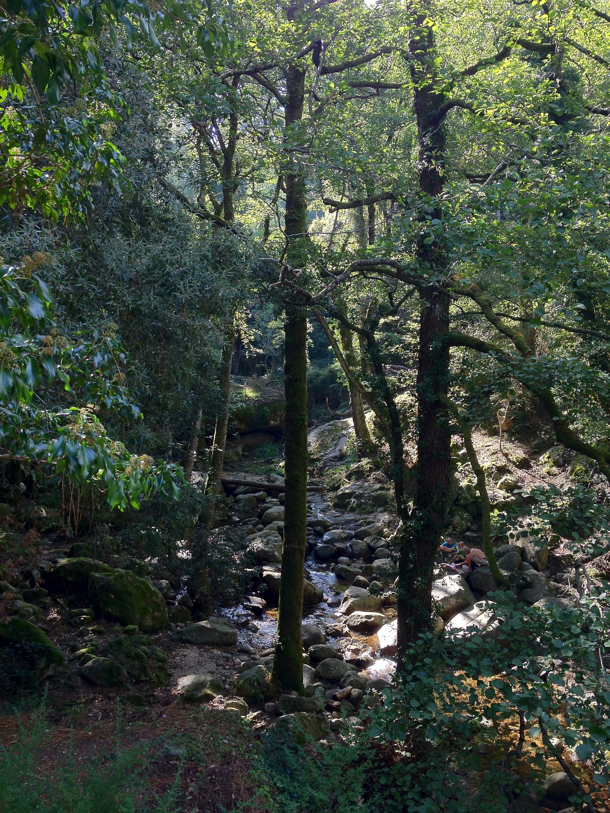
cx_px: 305
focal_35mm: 35
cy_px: 406
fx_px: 822
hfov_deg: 40.7
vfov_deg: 52.6
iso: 80
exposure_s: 1/60
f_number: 2.4
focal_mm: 4.28
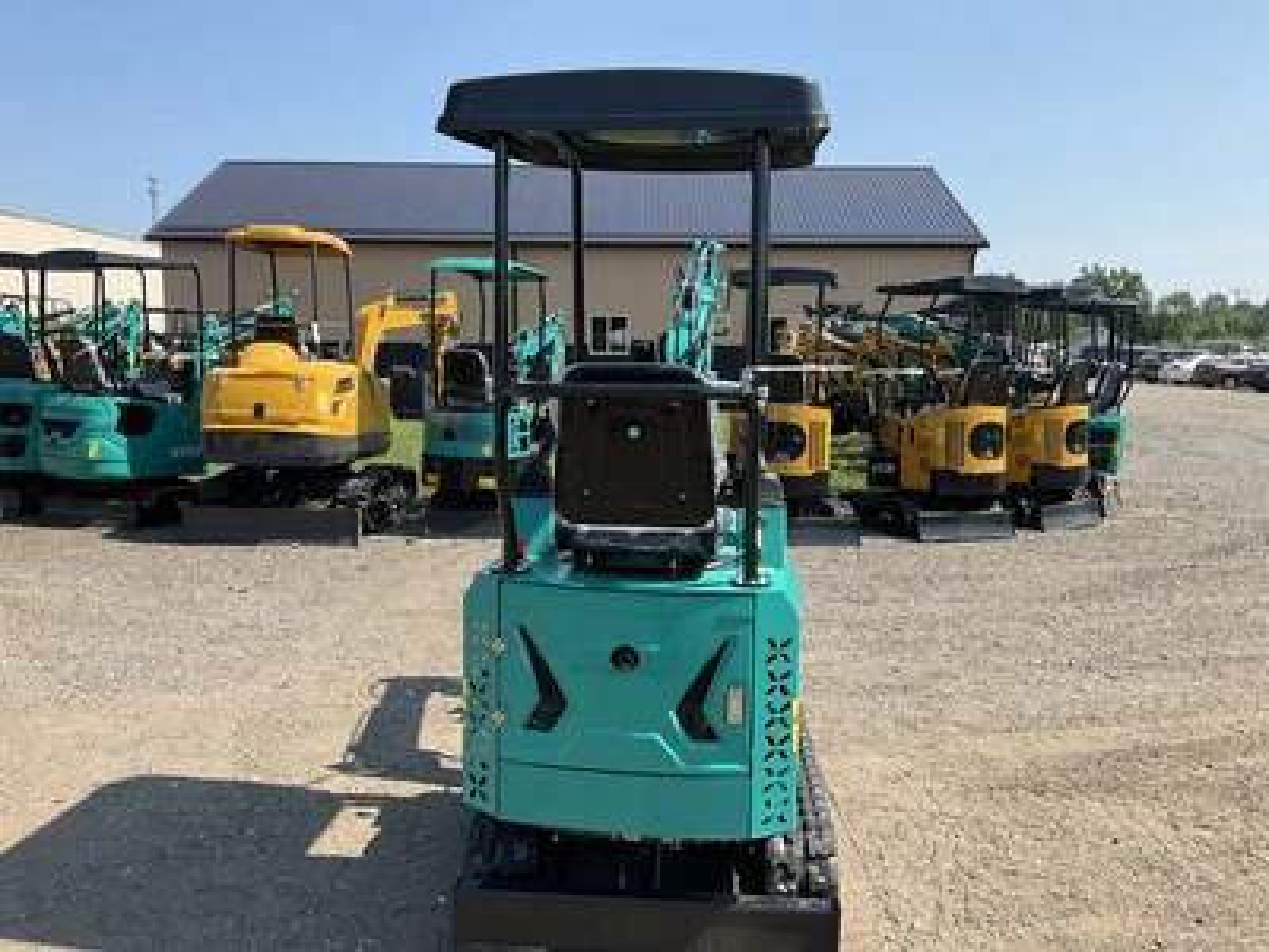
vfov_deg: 48.2
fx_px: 1063
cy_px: 476
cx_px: 634
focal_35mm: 29
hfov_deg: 61.7
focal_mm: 3
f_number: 1.8
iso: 25
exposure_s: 1/1221
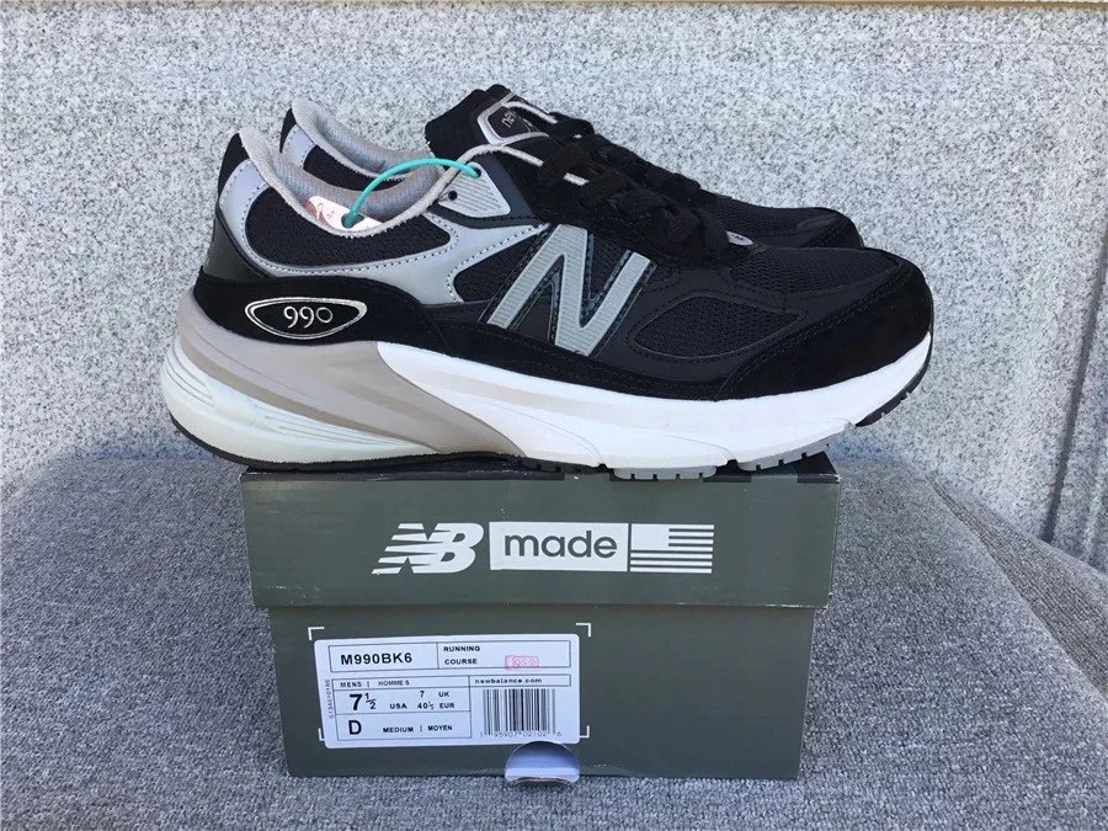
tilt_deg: -21.5
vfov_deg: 45.4
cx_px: 554
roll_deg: +0.1
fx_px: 992
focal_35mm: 31
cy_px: 416
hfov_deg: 58.4
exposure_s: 1/102
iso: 25
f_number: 2.4
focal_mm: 3.3
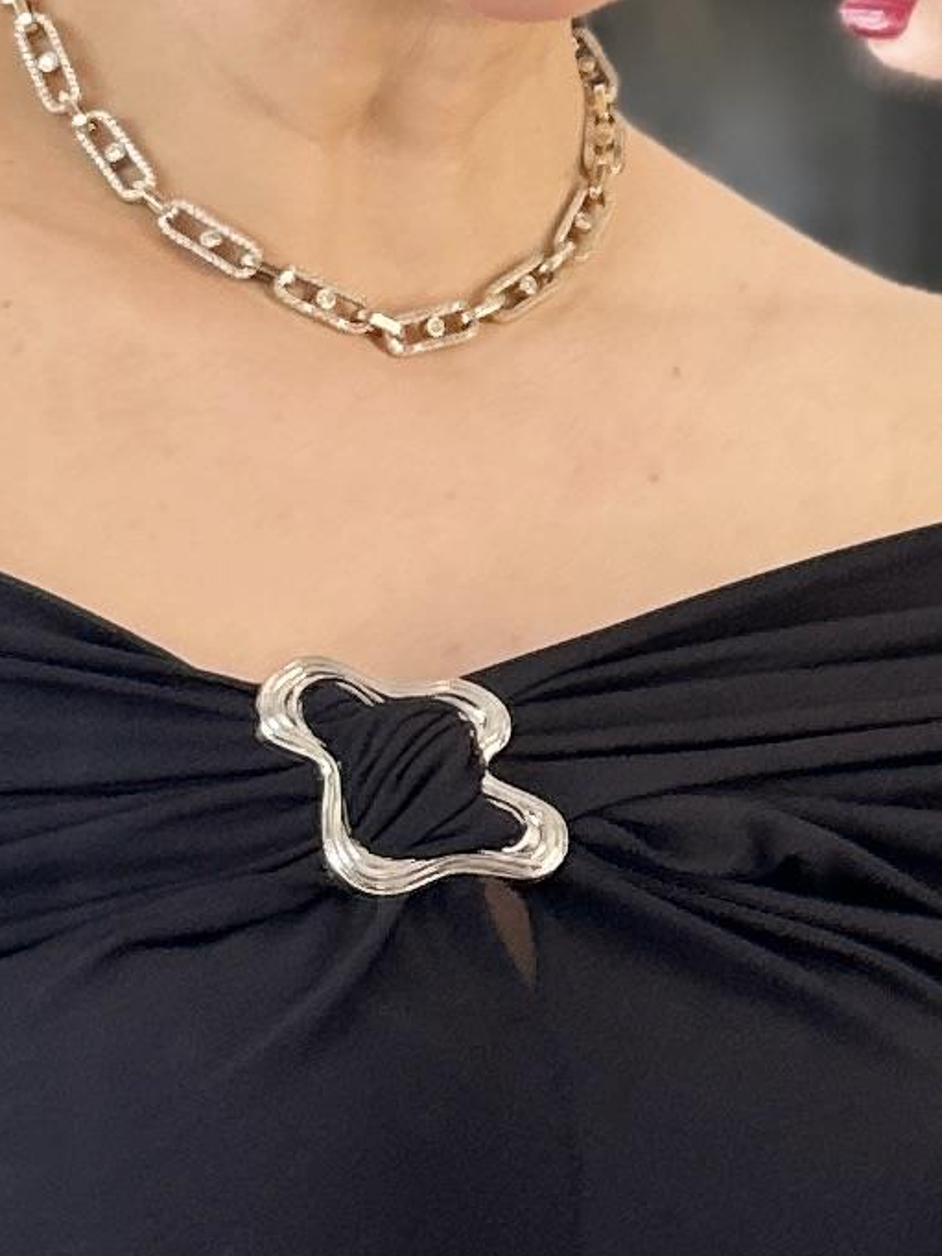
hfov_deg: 10.2
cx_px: 1355
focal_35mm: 142
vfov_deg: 13.8
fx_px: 5151
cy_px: 205
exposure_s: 1/121
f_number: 1.78
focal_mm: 6.86
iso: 160
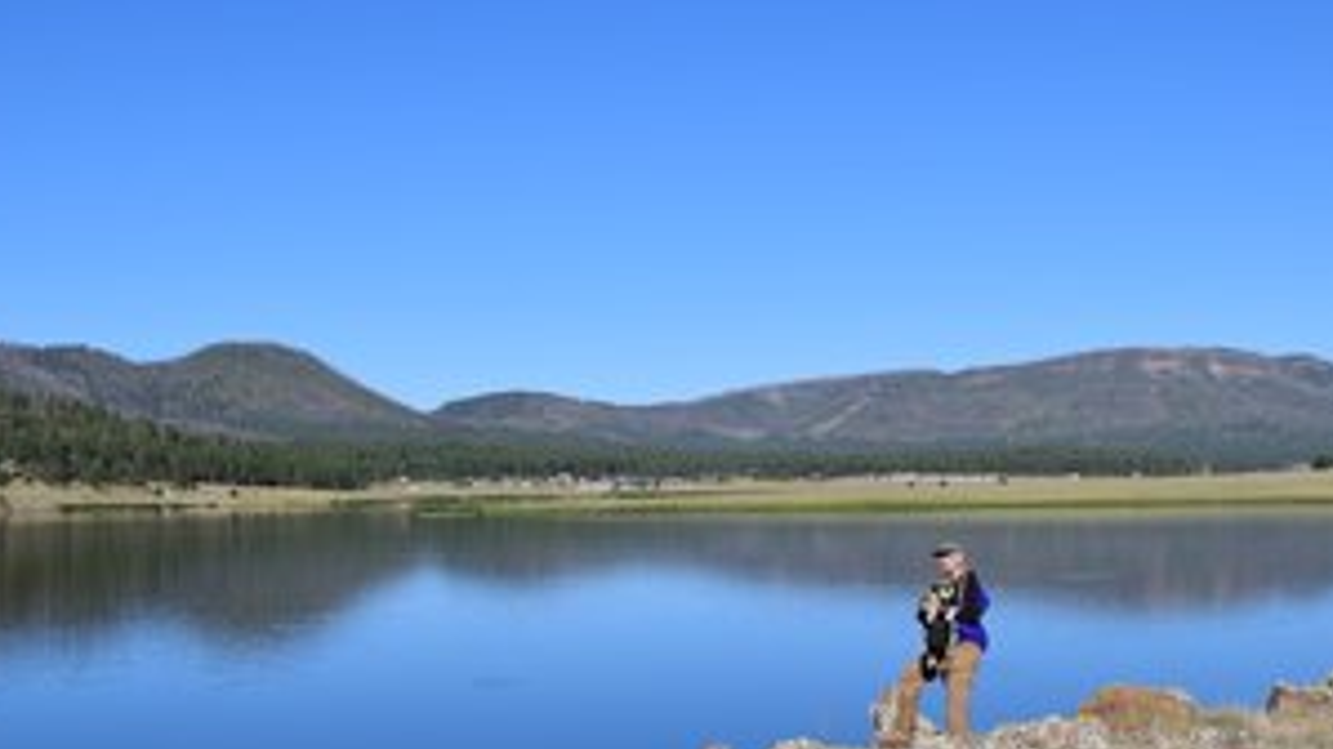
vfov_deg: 21.1
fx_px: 2004
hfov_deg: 36.8
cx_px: 687
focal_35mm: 57
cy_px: 470
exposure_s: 1/1000
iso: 200
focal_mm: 27
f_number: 8
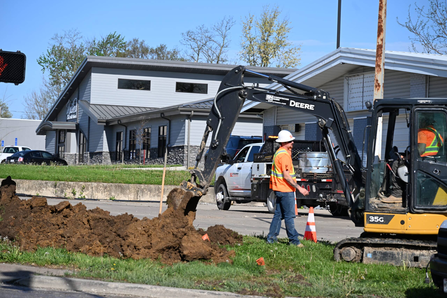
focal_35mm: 120
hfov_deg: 17.1
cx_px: 224
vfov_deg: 11.4
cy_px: 149
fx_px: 1490
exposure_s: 1/500
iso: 64
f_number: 5.6
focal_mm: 120
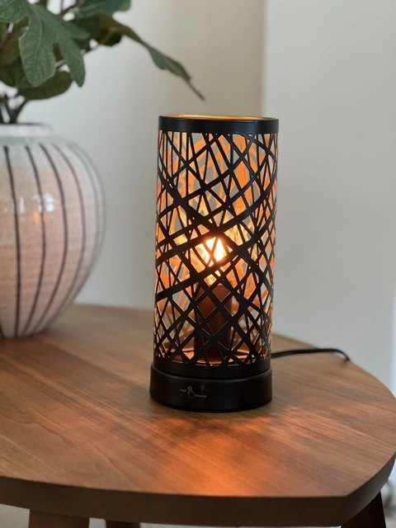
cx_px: 198
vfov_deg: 25.3
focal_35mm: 77
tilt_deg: -7.4
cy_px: 264
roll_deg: -0.8
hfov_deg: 19.1
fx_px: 1174
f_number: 2.8
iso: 200
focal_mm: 9
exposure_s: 1/33
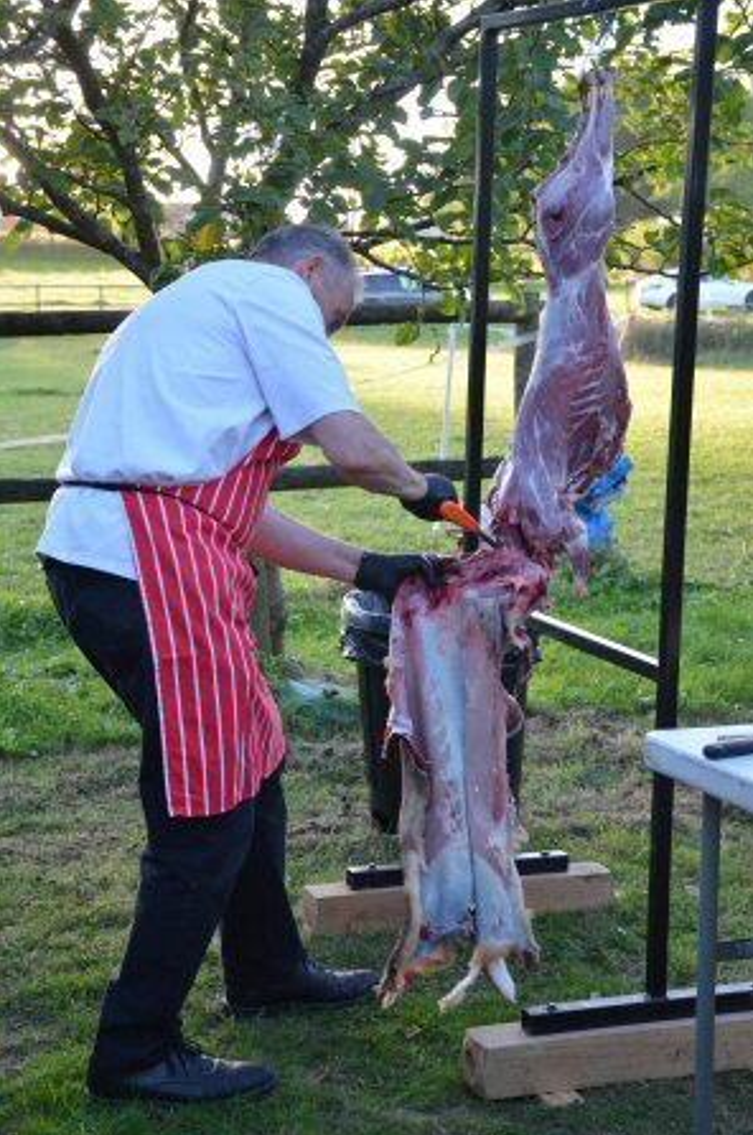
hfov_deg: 19.8
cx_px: 379
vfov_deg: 29.5
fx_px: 2156
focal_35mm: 69
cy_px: 574
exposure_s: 1/250
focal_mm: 45
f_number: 5.6
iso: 640
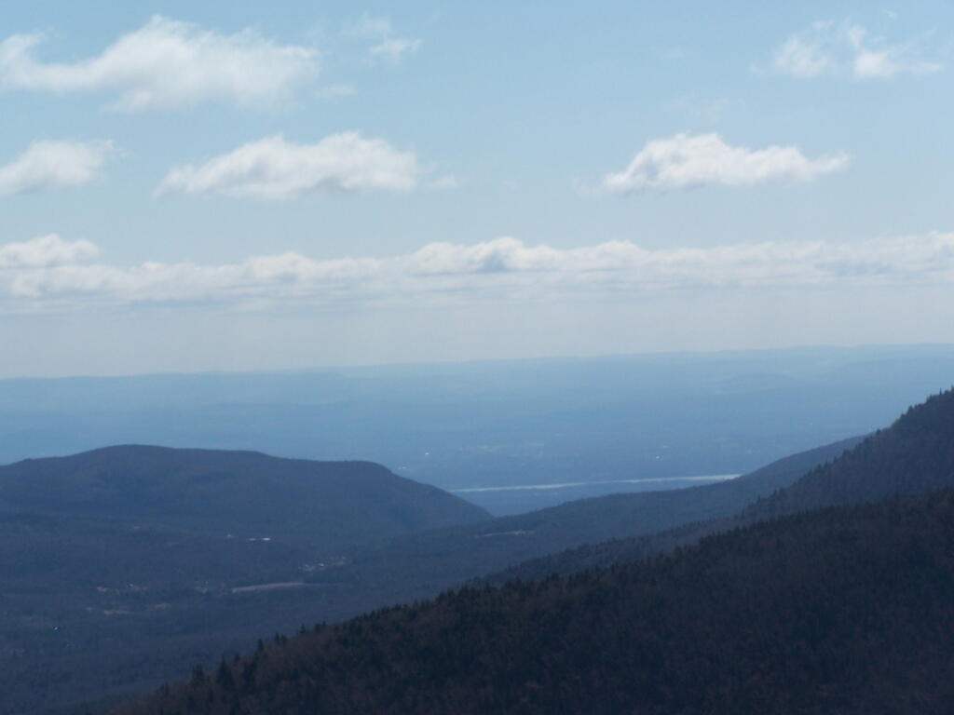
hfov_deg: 15.4
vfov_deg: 11.6
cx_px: 477
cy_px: 358
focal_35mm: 128
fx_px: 3528
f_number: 6.3
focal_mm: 21.2
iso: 80
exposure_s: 1/800
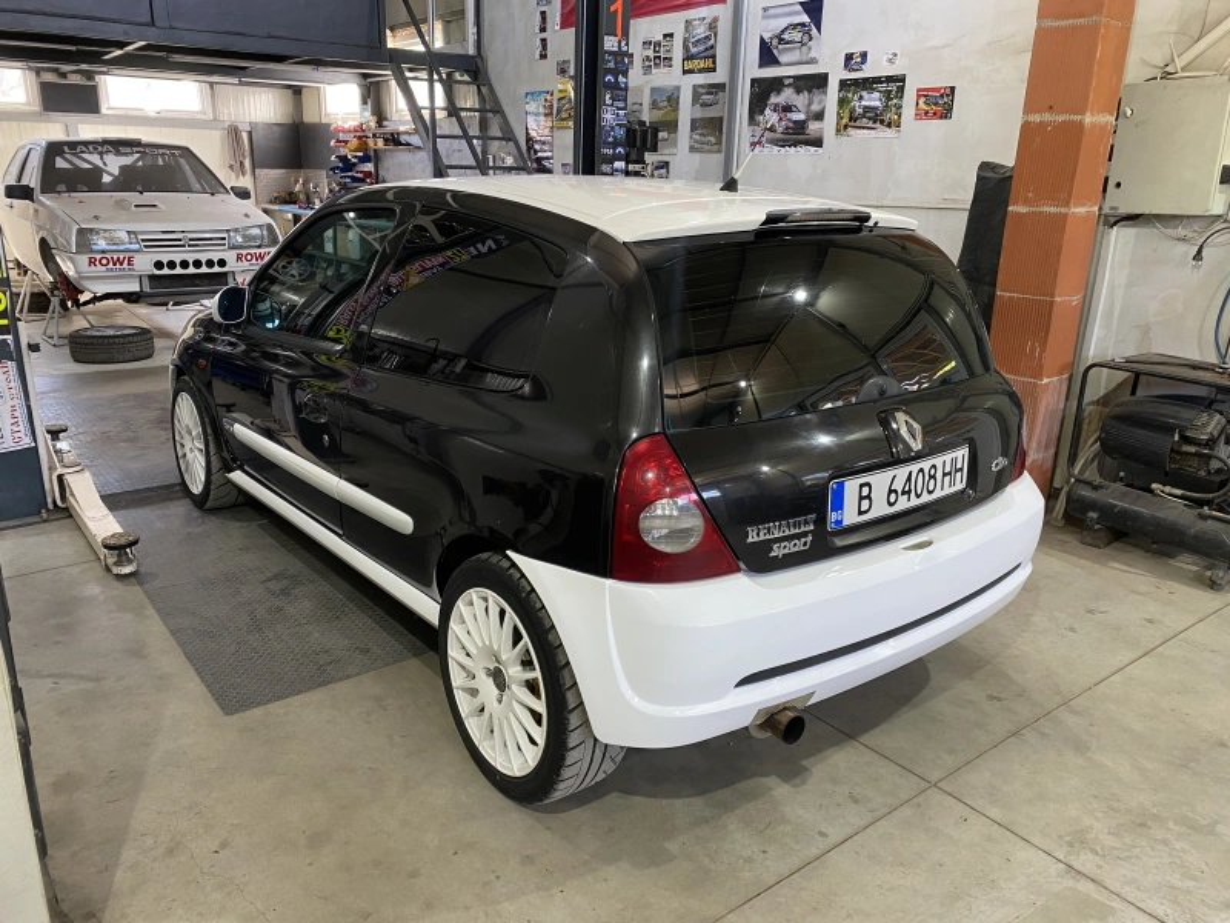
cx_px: 615
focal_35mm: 26
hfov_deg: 67.3
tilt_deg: -17.2
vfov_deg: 53.1
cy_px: 462
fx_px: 924
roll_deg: -0.7
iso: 64
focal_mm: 4.25
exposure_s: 1/50
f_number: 1.8
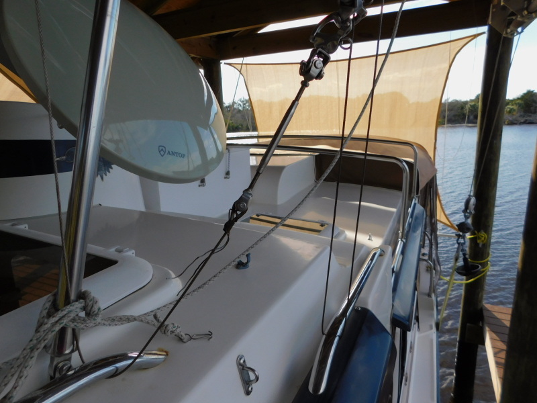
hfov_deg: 73.9
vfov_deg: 58.9
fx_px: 357
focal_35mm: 23
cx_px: 268
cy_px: 202
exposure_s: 1/1000
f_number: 3
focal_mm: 4
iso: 125
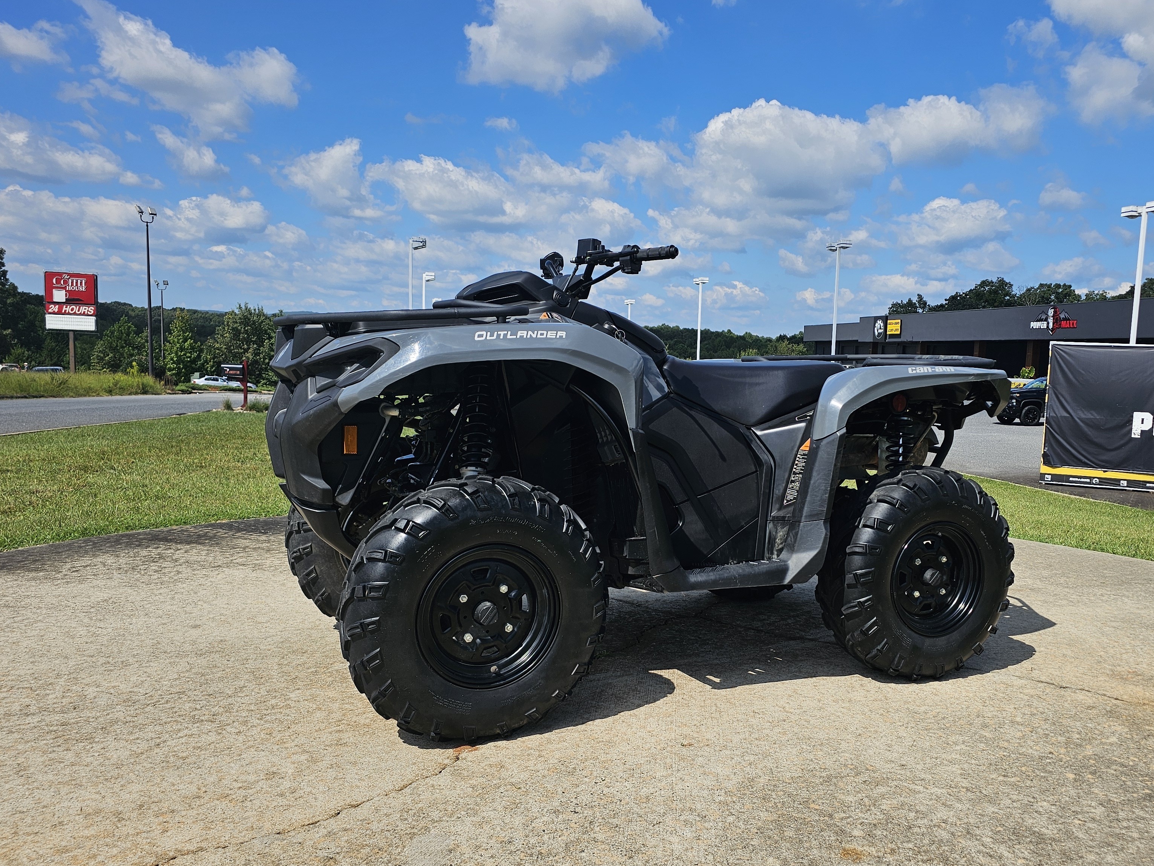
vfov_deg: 46.7
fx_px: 1000
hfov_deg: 59.7
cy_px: 477
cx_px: 669
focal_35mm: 30
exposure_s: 1/1008
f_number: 1.7
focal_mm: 6.3
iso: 10
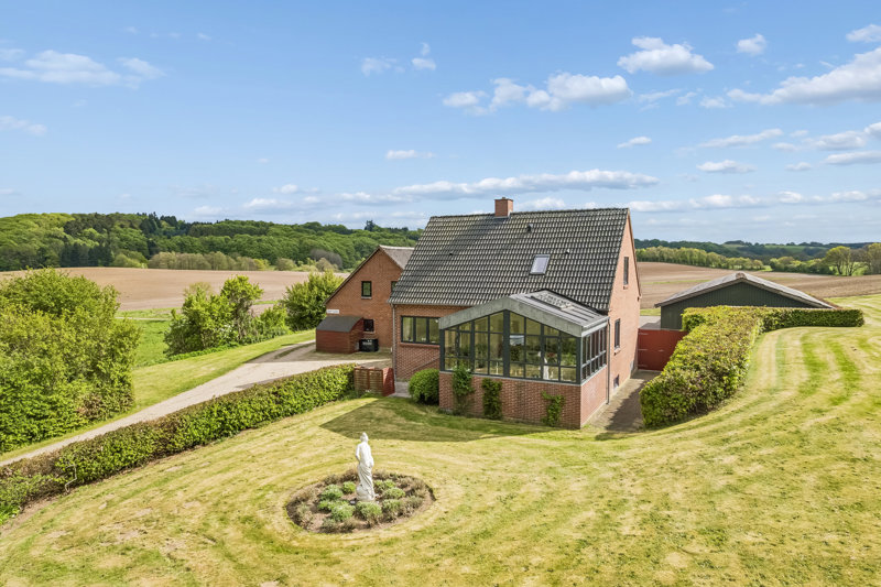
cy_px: 294
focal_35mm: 22
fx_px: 538
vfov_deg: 57.2
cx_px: 440
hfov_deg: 78.6
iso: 100
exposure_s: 1/160
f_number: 2.8
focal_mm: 8.4
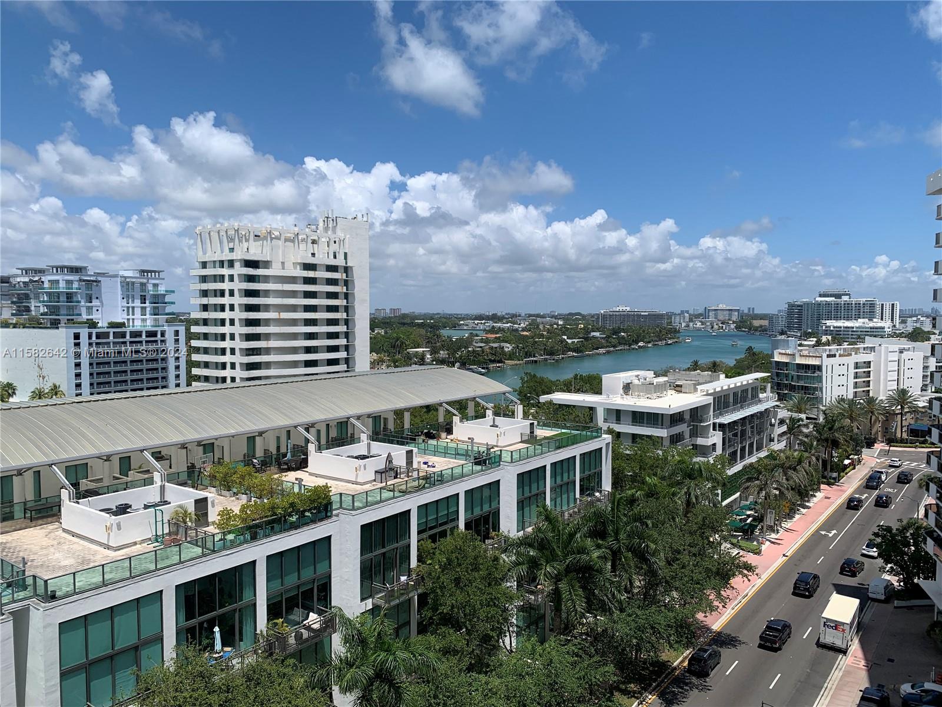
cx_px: 471
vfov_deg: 53.1
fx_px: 708
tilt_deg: -3.1
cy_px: 354
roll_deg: -0.4
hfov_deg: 67.3
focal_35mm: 26
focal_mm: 4.25
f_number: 1.8
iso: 25
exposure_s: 1/3788
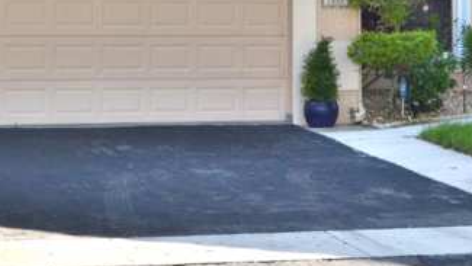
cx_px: 277
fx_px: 1406
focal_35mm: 112
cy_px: -84
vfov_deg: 10.6
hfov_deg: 19.0
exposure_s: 1/200
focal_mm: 29
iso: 100
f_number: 7.1
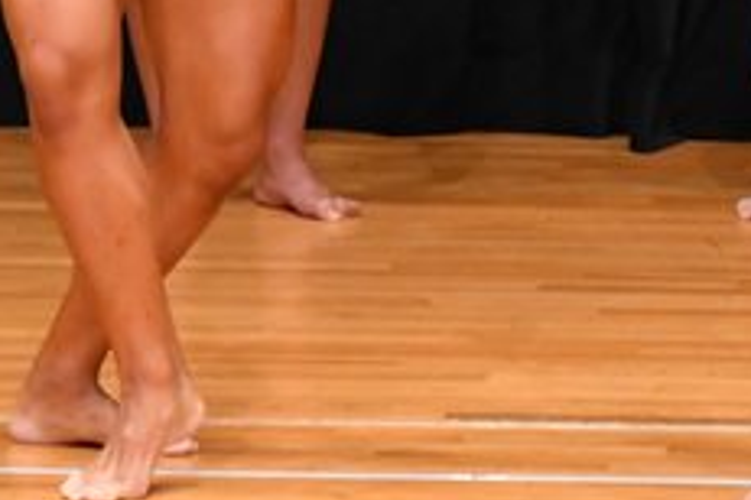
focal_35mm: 855
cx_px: 782
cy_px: -162
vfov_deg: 1.6
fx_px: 17835
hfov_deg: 2.4
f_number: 5.6
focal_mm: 170
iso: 4000
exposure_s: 1/400
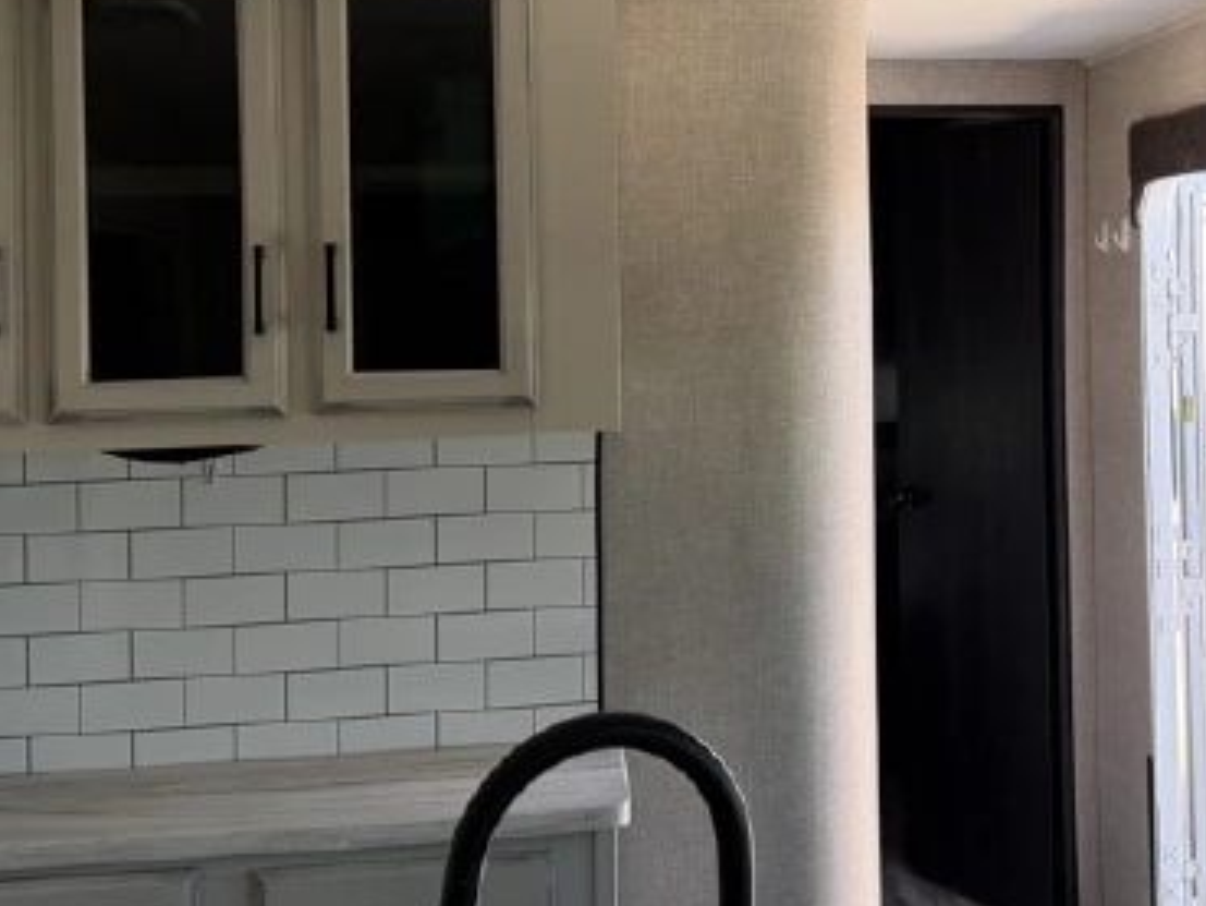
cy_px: 226
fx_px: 1812
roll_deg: -1.2
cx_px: 833
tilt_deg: +4.4
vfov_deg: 27.7
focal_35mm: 52
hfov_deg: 36.3
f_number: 1.78
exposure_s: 1/208
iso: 125
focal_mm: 6.76
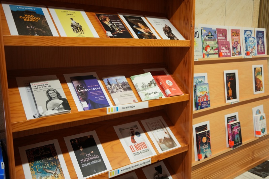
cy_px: 90
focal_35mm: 32
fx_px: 239
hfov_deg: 58.7
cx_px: 134
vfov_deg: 41.1
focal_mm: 32
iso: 1600
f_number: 3.2
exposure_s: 1/160
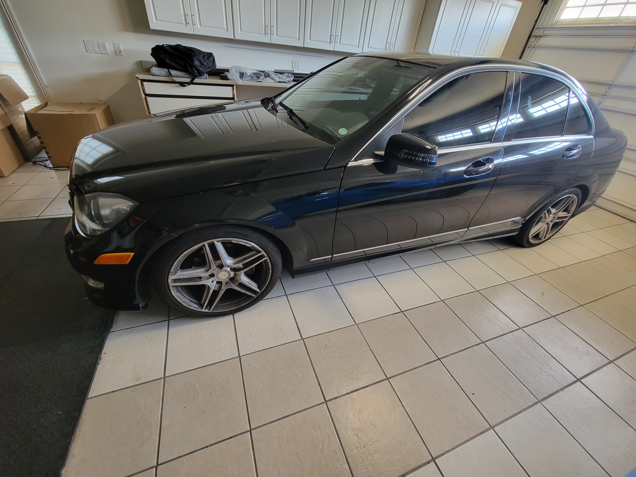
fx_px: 239
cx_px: 318
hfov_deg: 106.2
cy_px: 238
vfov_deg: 89.9
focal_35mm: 13
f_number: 2.2
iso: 320
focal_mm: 2.2
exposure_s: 1/50
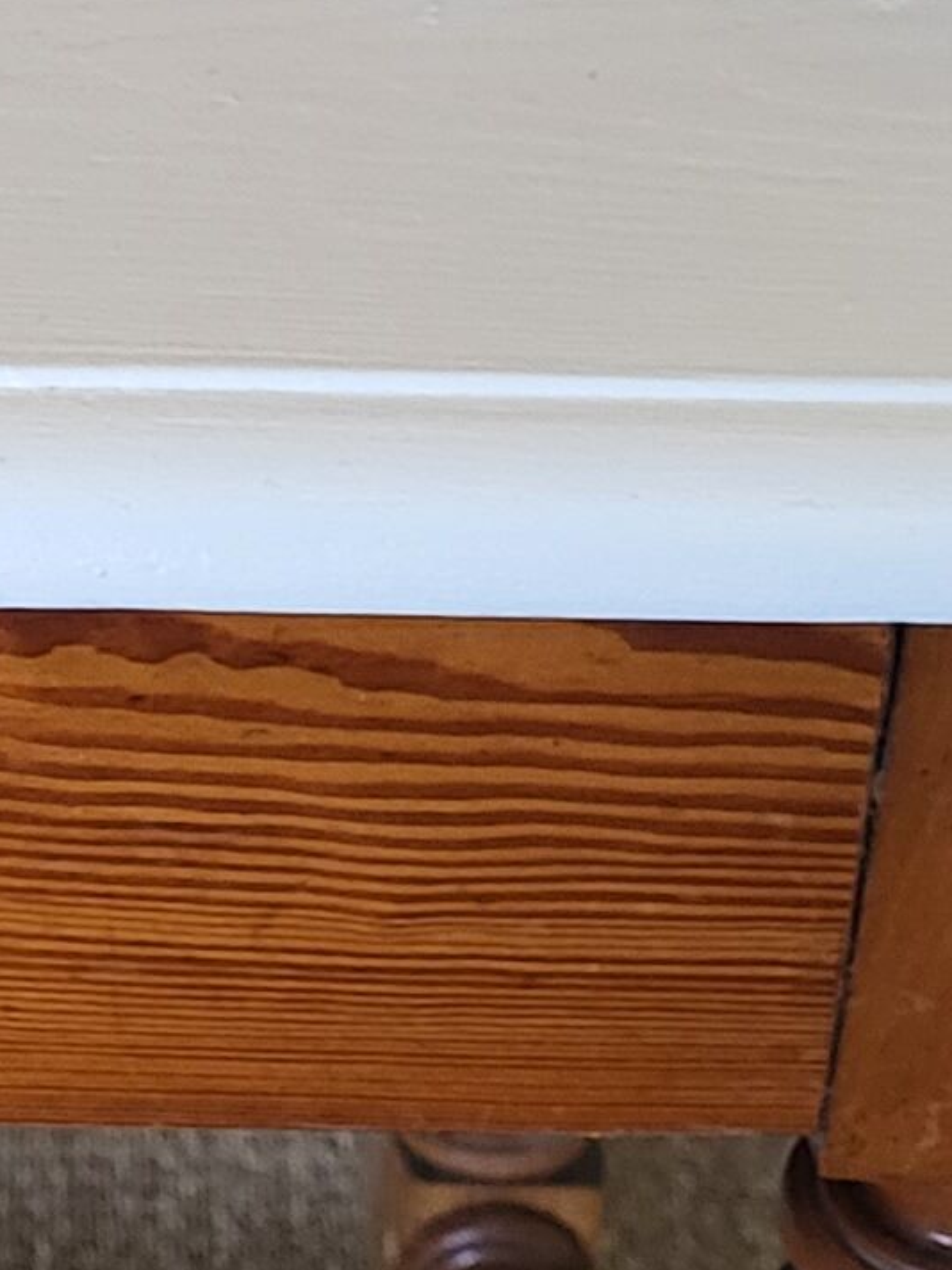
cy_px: 672
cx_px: -310
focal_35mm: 146
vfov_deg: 13.5
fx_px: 5354
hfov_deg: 9.9
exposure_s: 1/50
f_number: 1.8
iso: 320
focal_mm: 5.4
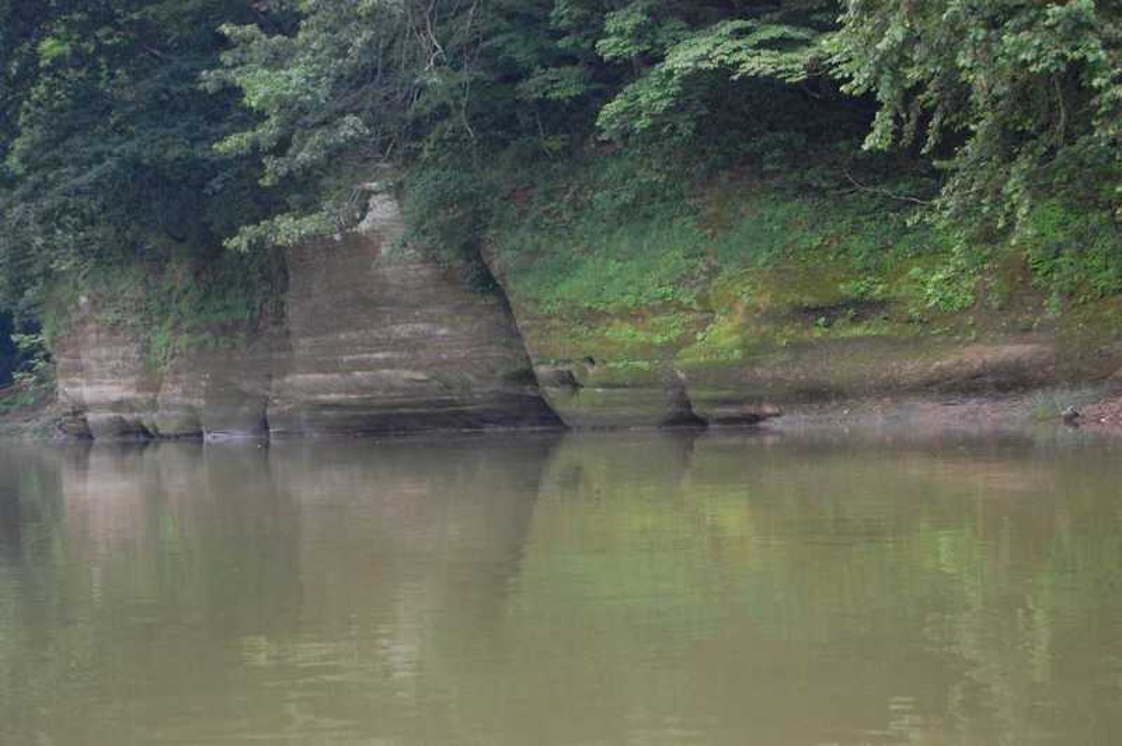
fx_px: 2569
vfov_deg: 16.5
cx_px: 561
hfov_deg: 24.6
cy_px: 373
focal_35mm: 82
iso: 1100
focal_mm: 55
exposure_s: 1/60
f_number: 5.6
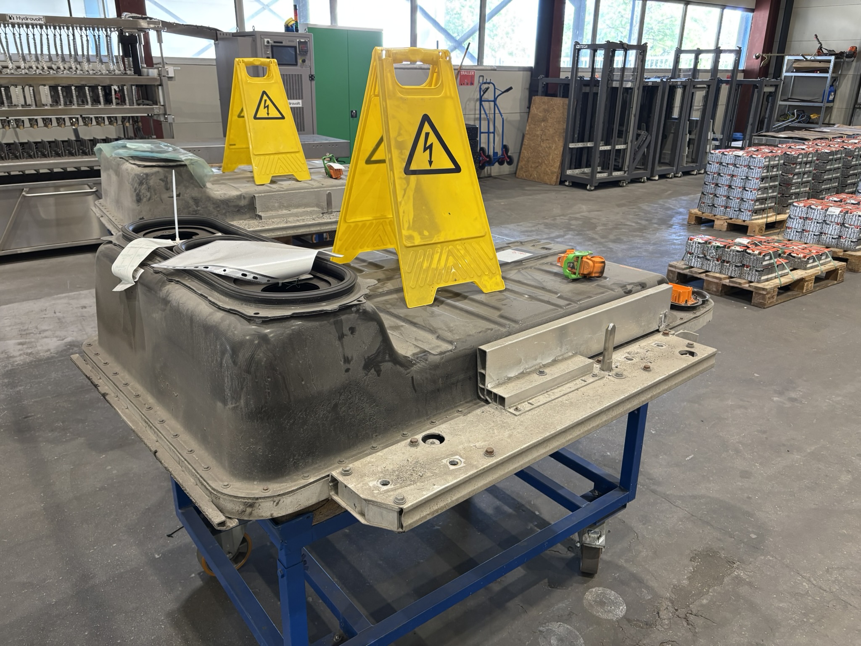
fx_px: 647
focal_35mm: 26
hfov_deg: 67.3
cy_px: 323
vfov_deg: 53.1
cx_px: 430
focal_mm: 5.96
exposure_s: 1/60
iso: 200
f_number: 1.6
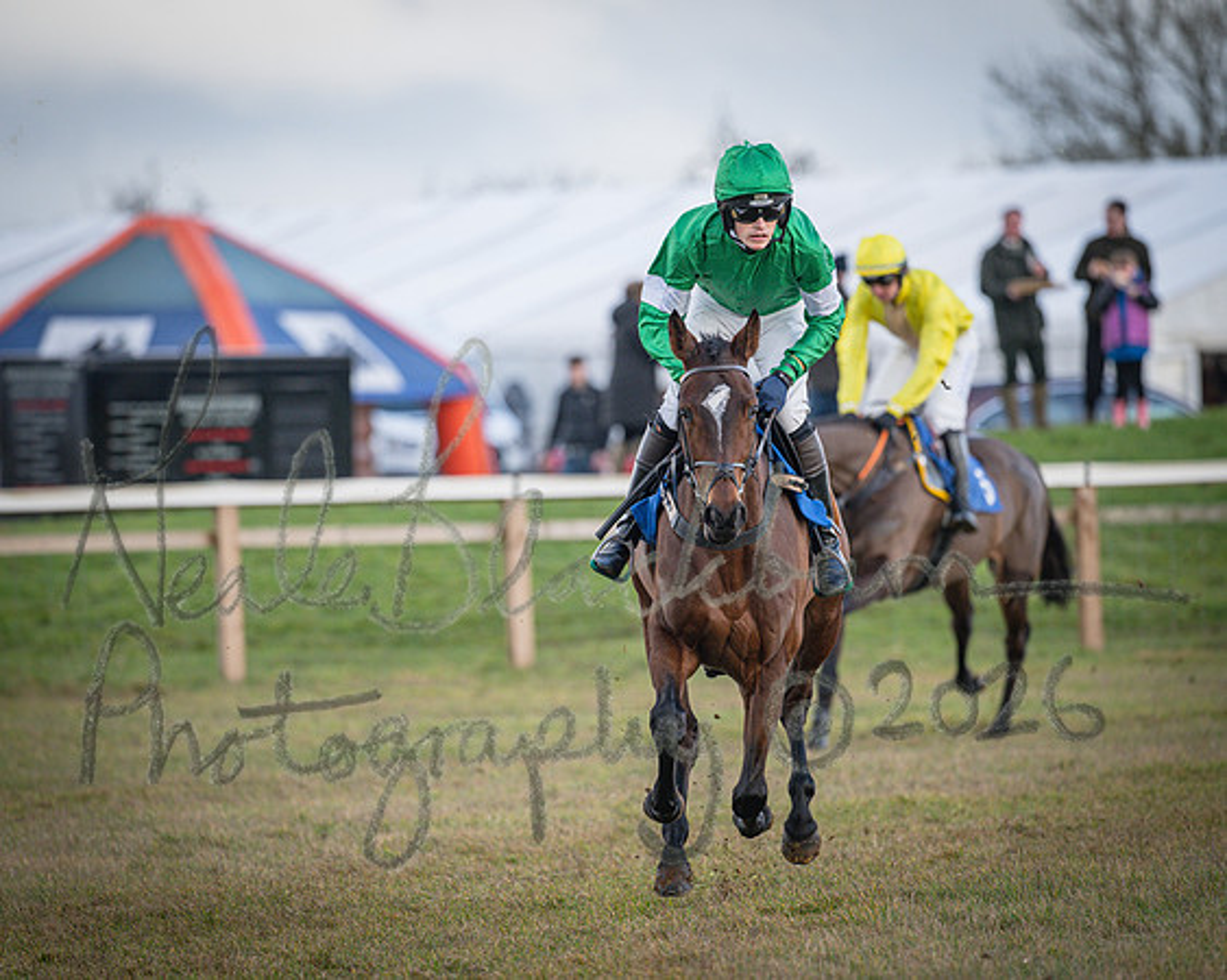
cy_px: 490
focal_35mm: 450
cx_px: 614
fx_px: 16353
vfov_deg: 3.4
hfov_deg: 4.3
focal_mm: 400
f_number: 5
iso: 800
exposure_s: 1/1250
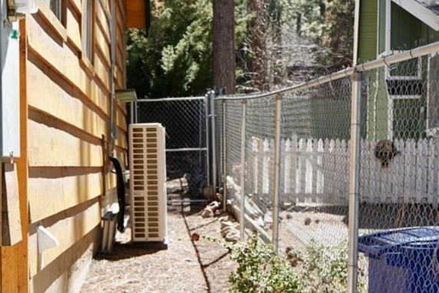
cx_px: 124
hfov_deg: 28.1
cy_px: 210
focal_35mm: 71
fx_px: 866
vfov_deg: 19.1
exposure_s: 1/125
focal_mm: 40
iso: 100
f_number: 6.3
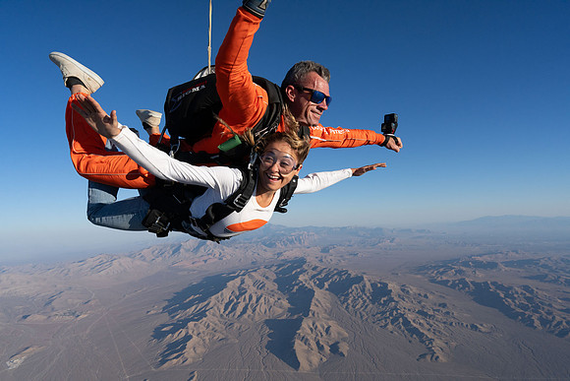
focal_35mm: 24
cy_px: 190
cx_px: 285
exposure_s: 1/2000
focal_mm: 24
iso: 800
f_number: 9
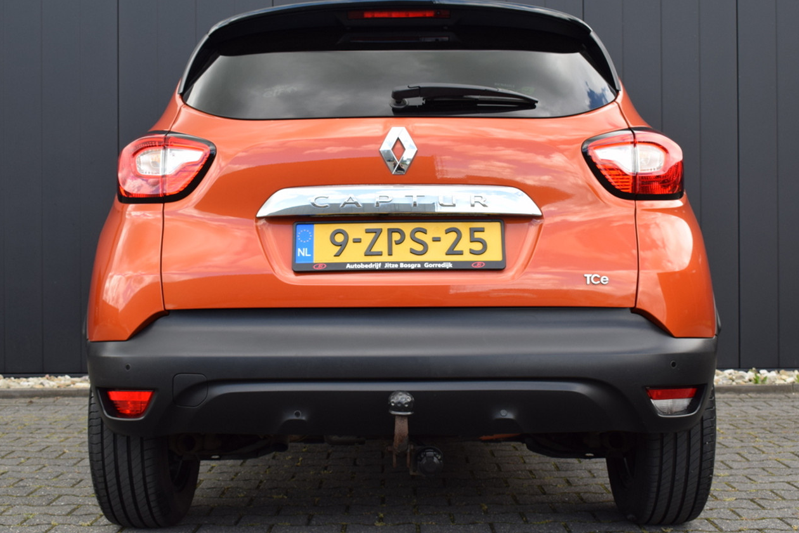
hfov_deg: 39.6
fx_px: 1110
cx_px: 392
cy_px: 258
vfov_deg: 27.0
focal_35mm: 50
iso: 400
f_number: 7.1
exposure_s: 1/200
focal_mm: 30
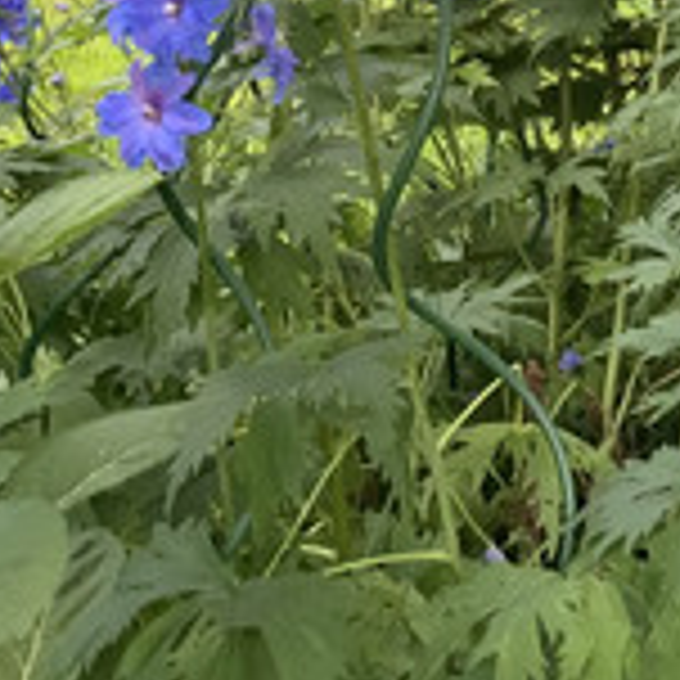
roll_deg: -0.3
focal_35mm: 109
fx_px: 2422
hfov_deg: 15.8
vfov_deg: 15.2
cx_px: 594
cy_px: -207
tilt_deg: -12.1
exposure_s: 1/120
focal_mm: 3
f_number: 1.8
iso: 50
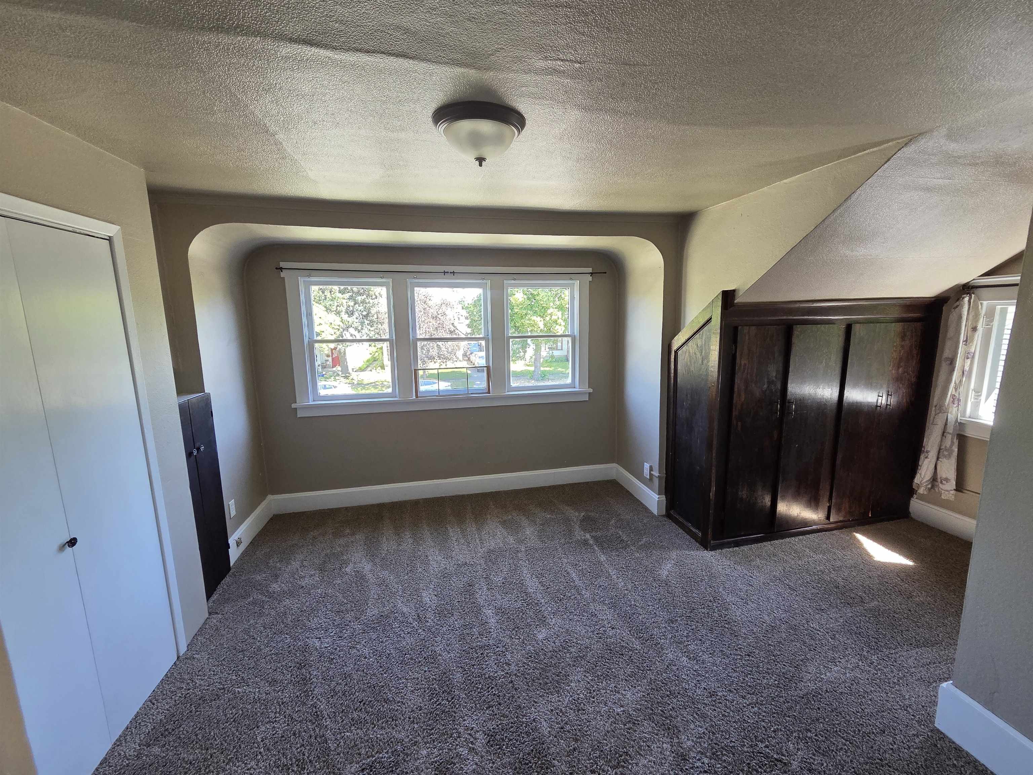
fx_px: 388
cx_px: 516
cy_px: 388
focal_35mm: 13
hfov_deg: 106.2
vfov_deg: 89.9
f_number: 2.2
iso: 250
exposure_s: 1/120
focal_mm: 2.2
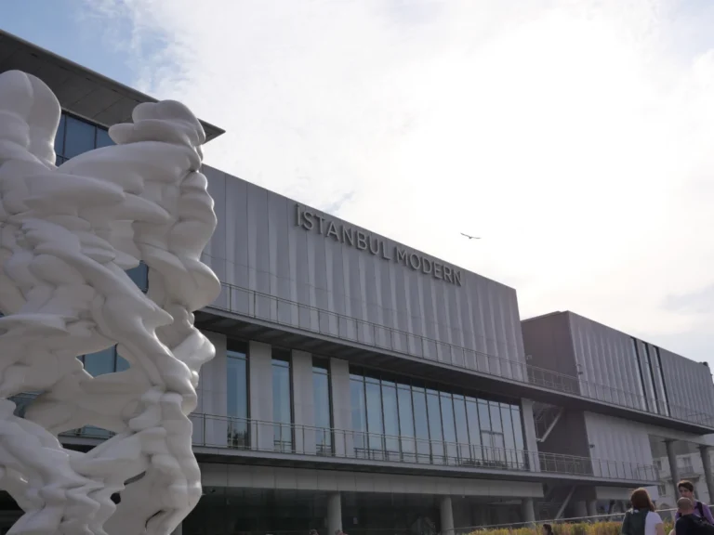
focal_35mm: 40
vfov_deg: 36.0
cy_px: 268
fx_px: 825
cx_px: 357
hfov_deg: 46.8
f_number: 4.5
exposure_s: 1/4000
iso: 200
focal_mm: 20
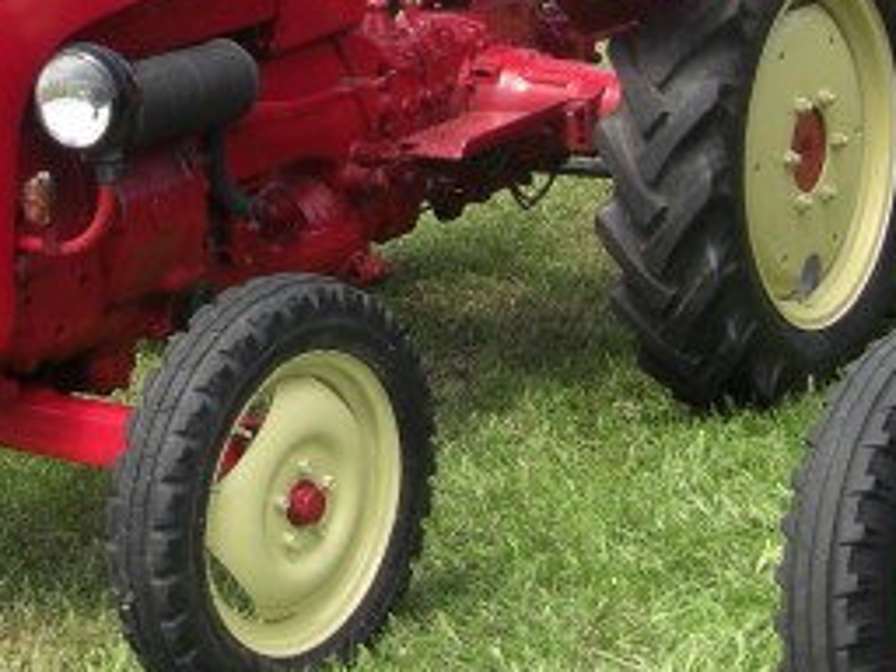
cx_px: 192
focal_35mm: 104
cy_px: 30
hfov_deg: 18.7
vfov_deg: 14.1
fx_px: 2692
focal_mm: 6.3
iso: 64
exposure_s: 1/160
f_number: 3.4
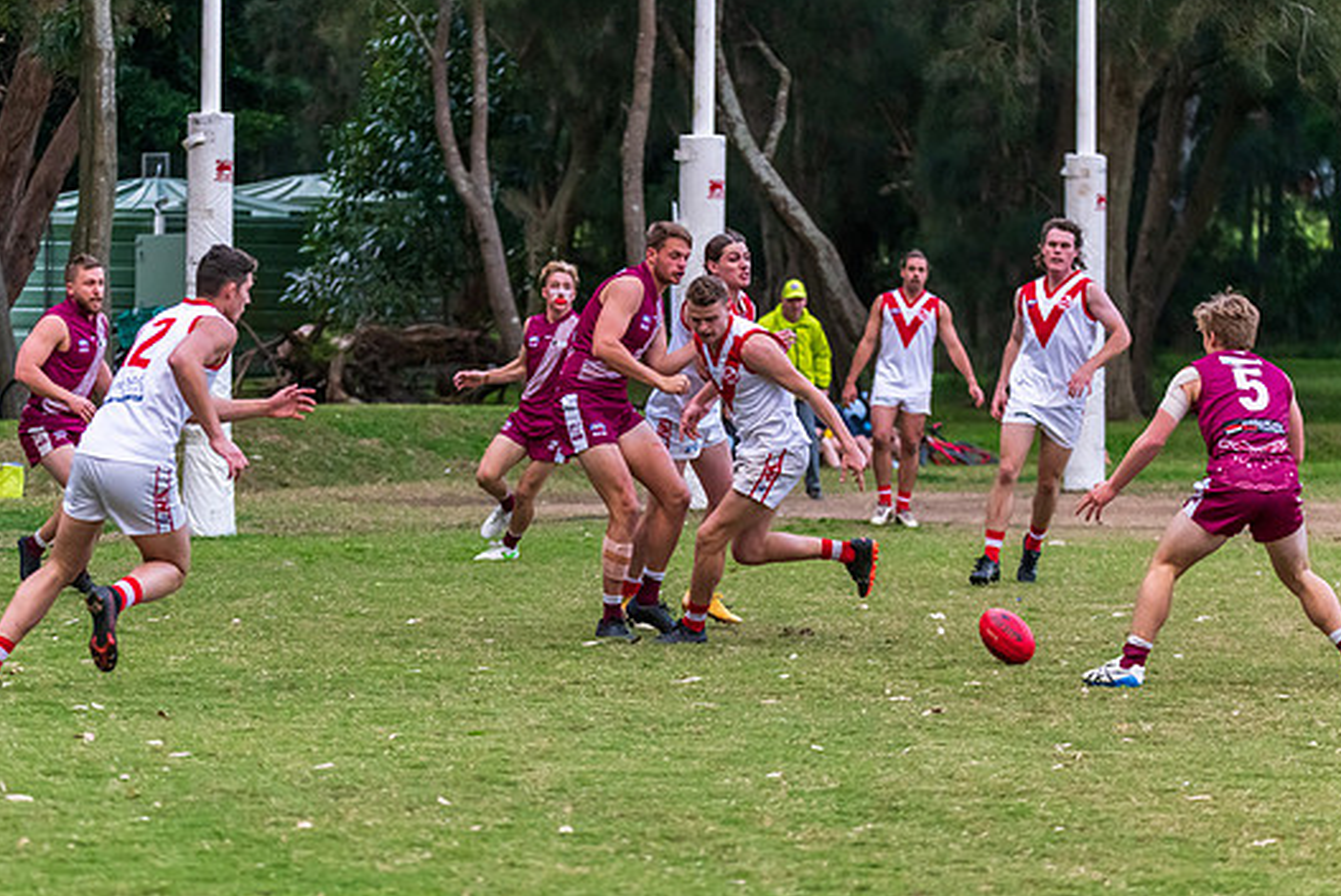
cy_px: 482
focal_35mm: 184
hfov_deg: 11.2
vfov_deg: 7.5
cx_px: 636
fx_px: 6857
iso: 3200
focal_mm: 160
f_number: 5
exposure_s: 1/1250
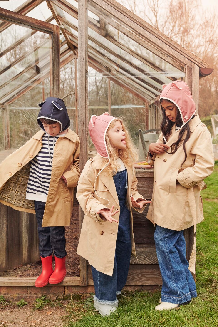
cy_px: 164
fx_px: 381
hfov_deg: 31.9
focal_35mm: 42
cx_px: 109
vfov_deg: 46.4
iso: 800
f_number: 5.6
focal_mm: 42
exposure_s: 1/800
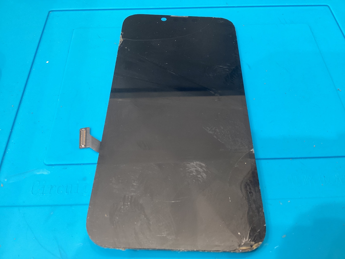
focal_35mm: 31
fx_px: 309
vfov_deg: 45.4
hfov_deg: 58.4
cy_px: 130
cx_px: 172
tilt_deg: -55.7
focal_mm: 3.3
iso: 100
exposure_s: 1/50
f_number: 2.4
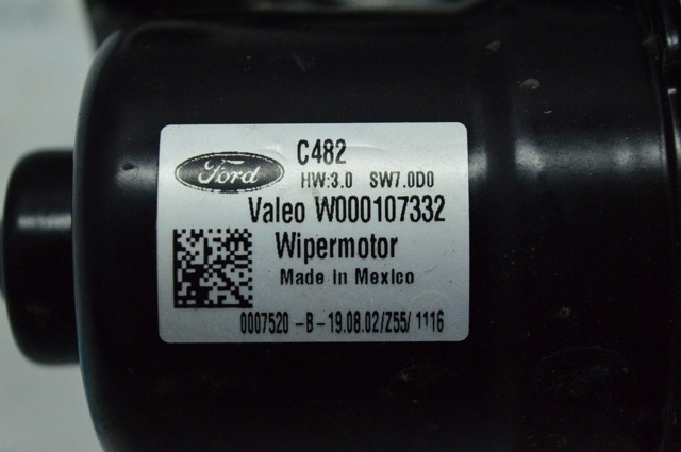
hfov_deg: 24.6
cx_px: 340
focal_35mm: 82
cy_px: 226
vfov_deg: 16.5
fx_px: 1559
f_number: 6.3
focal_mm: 55
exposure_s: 1/800
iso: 6400
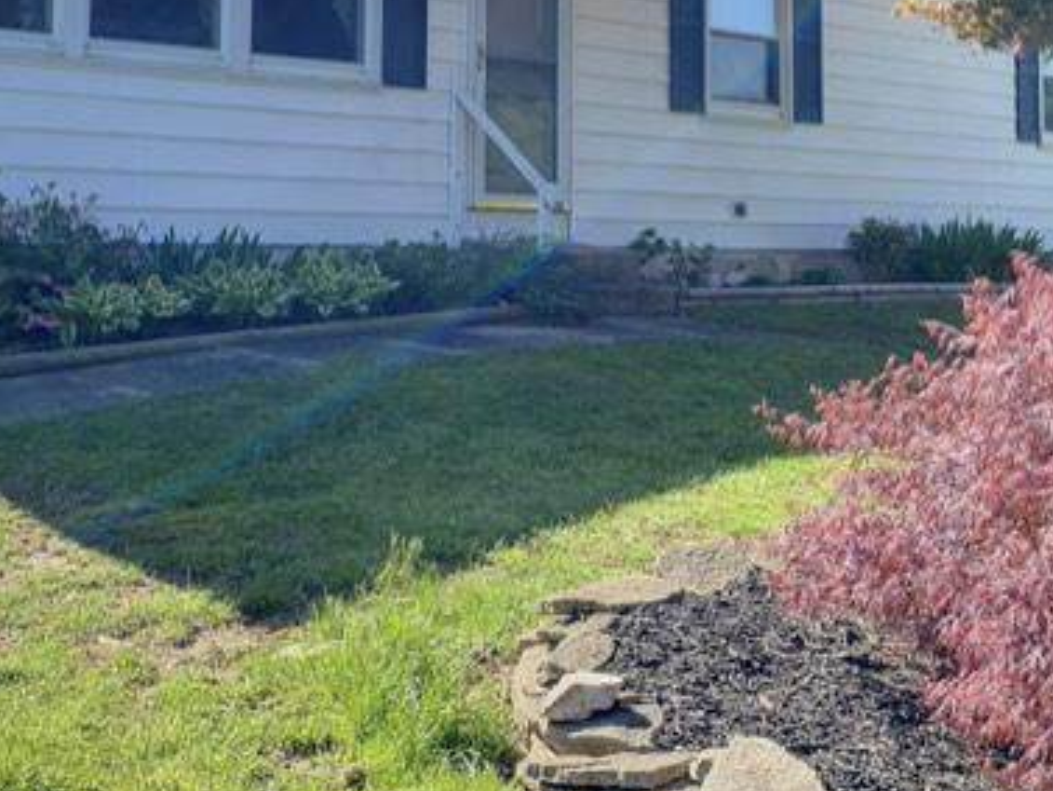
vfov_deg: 26.8
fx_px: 1613
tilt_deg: +4.1
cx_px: 355
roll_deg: -2.0
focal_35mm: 53
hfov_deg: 35.8
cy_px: 112
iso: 32
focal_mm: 4.25
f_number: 1.8
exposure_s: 1/1504
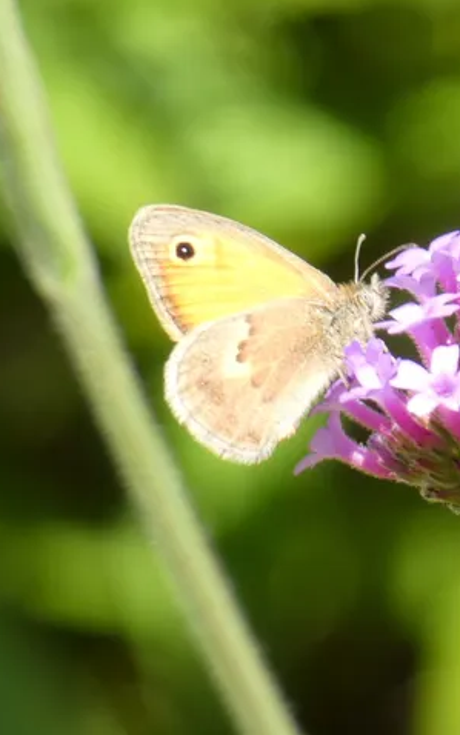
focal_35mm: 545
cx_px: 428
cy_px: 368
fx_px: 10925
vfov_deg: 3.9
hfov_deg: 2.4
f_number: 5.6
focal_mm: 68.8
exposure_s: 1/160
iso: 80
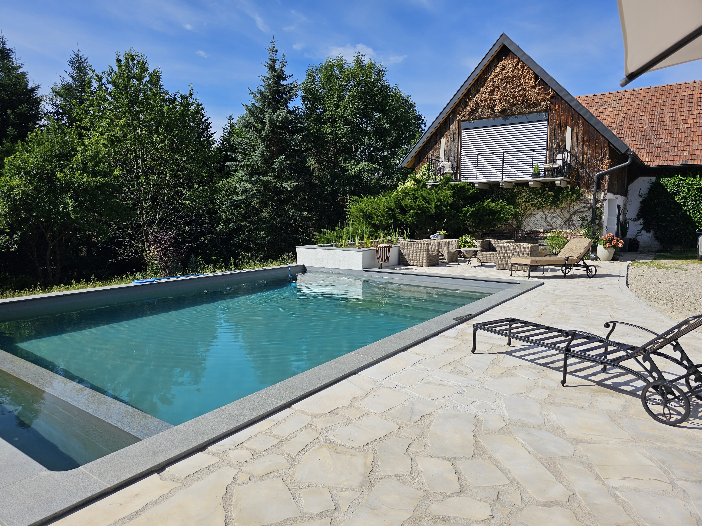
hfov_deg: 73.9
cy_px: 263
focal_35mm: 23
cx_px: 351
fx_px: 466
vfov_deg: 58.9
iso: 10
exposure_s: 1/1179
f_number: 1.7
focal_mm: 6.3
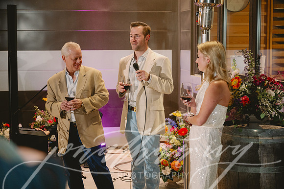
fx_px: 552
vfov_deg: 19.4
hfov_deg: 28.9
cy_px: 94
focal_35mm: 70
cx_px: 142
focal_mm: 70
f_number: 2.8
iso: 2500
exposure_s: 1/100
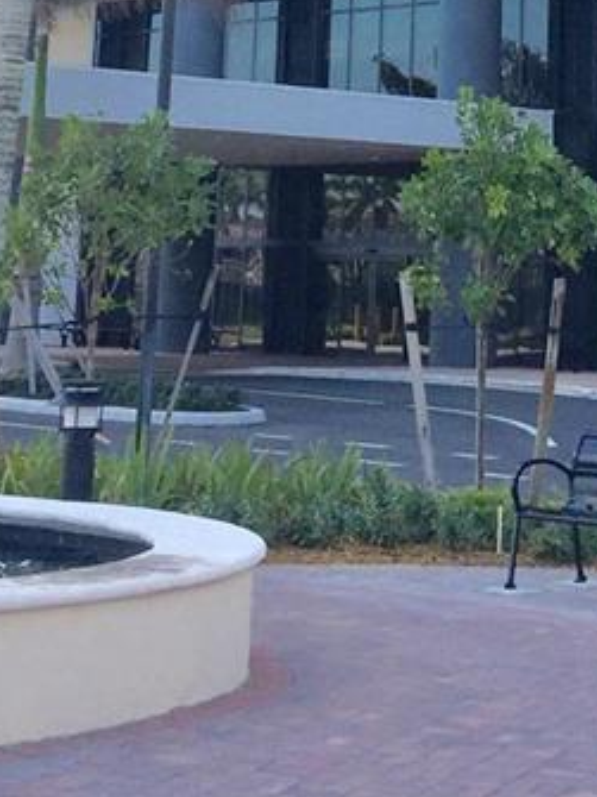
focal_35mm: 104
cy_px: -378
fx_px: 2393
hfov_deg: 14.1
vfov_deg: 17.2
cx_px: 483
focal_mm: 4.15
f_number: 2.2
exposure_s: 1/1464
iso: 32
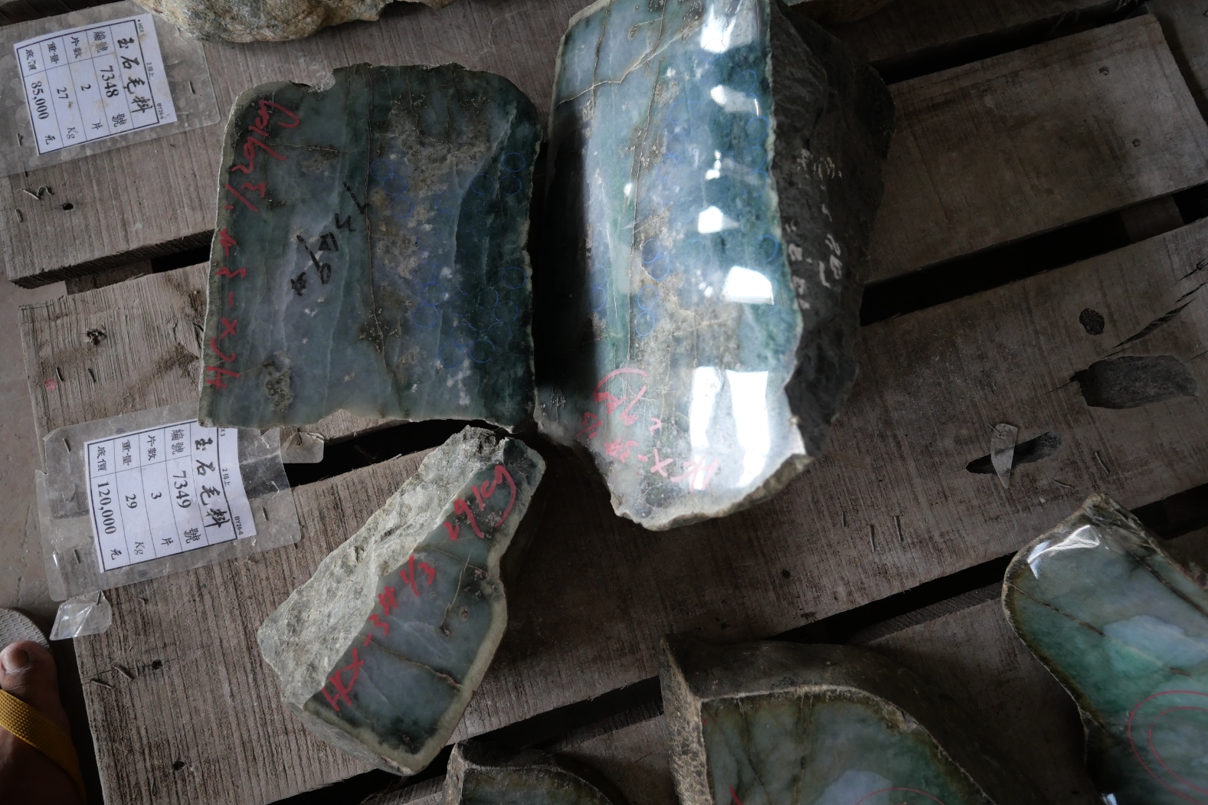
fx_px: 637
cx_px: 601
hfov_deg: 86.9
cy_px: 368
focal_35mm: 19
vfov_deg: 64.4
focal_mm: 9
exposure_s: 1/125
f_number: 1.7
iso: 500
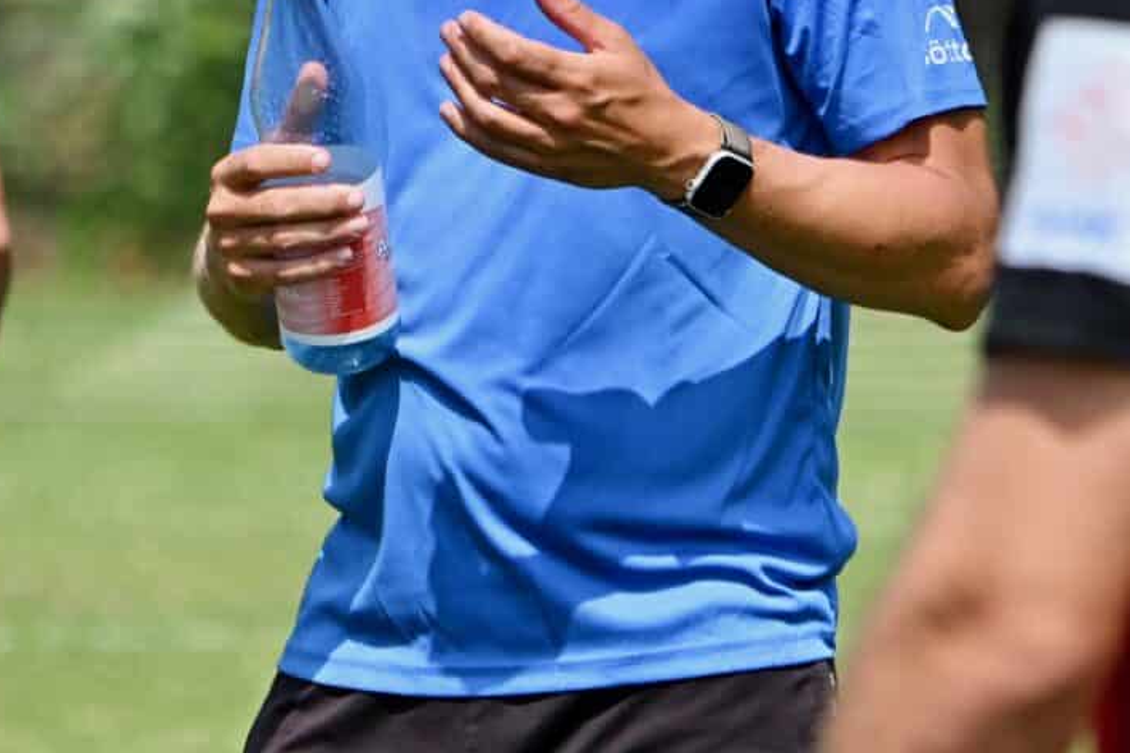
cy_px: 81
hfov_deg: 3.2
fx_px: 19989
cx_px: 337
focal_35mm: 637
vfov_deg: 2.2
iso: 220
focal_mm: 220
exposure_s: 1/1600
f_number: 5.3
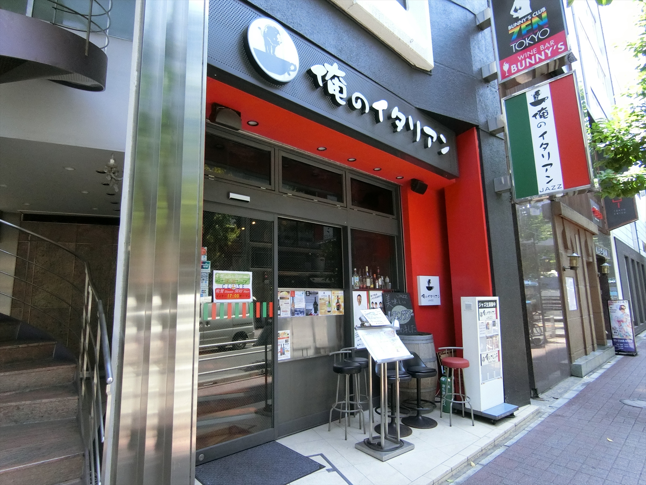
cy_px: 242
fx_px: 355
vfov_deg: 68.7
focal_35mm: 19
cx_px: 323
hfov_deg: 84.7
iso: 640
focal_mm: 4.06
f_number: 2.7
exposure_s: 1/1000
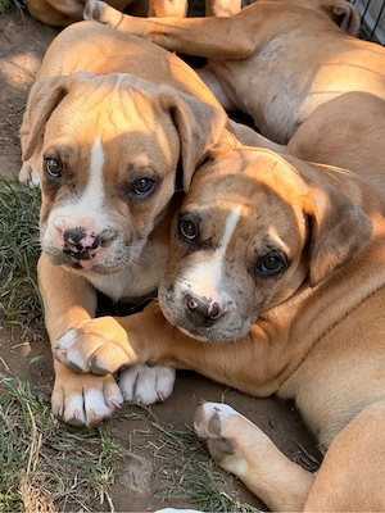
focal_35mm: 48
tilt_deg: -32.6
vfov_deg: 39.7
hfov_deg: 30.3
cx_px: 192
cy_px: 256
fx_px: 712
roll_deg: -16.4
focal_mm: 6.76
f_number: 1.78
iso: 100
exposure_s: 1/885
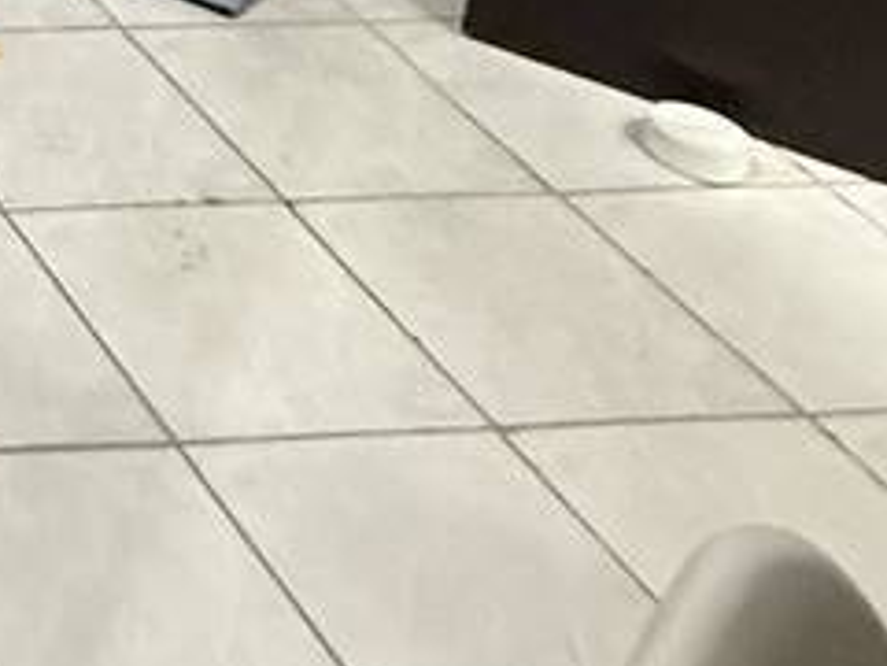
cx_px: -942
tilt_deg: -13.6
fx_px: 2152
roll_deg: -0.3
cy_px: -714
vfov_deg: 14.3
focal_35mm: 84
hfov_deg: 16.7
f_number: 2.2
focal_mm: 2.22
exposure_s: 1/60
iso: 640
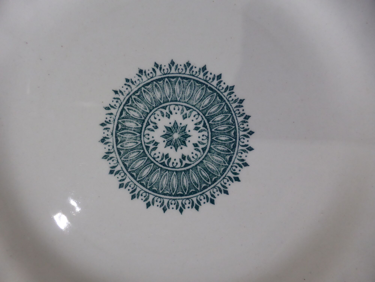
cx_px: 188
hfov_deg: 69.4
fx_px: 271
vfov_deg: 54.9
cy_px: 141
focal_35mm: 25
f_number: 3.3
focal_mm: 4.3
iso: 320
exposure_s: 1/60
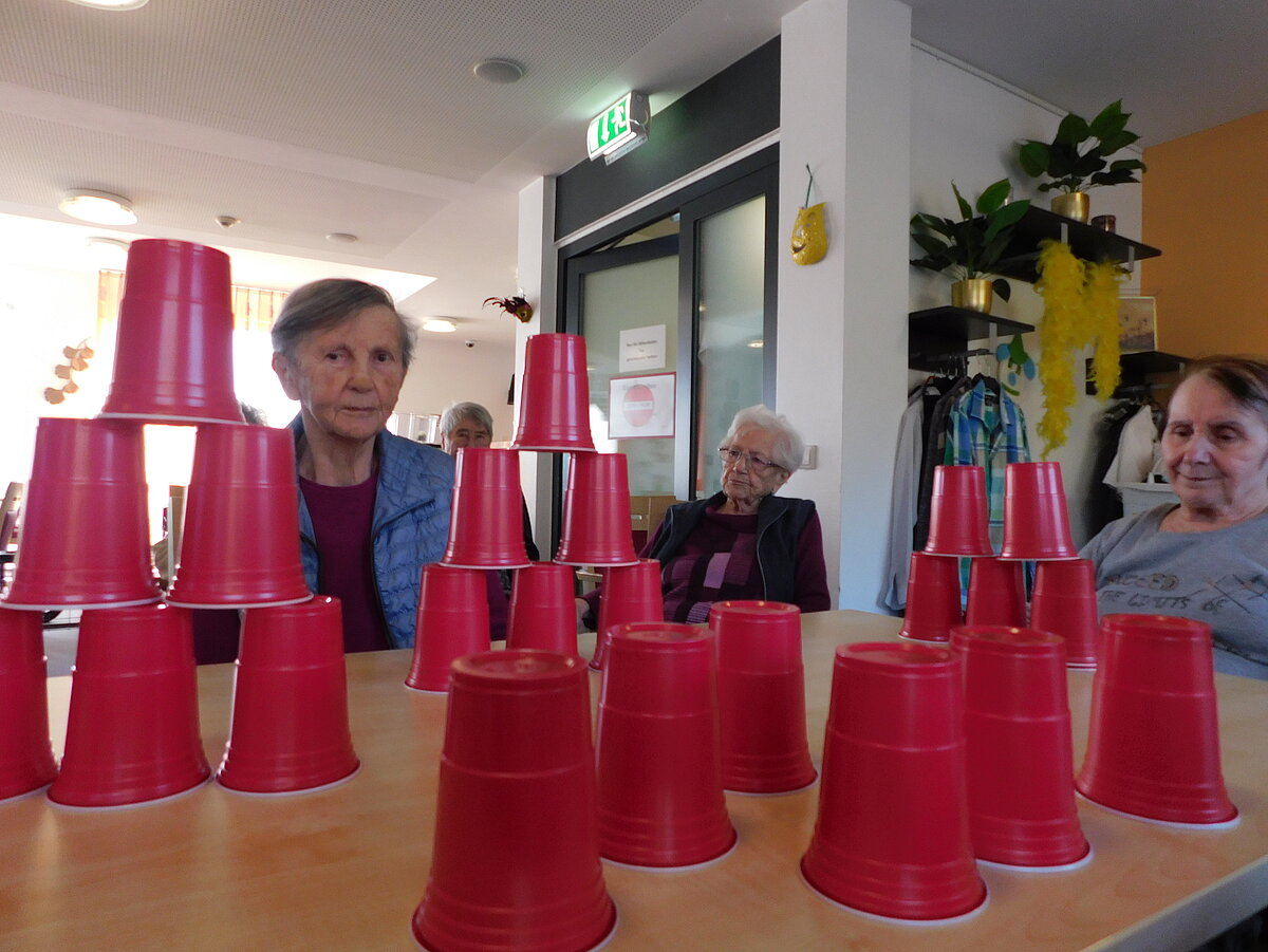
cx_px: 634
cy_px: 476
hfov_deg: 73.9
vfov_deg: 58.9
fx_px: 843
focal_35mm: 23
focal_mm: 4
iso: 180
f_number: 3
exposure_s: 1/30
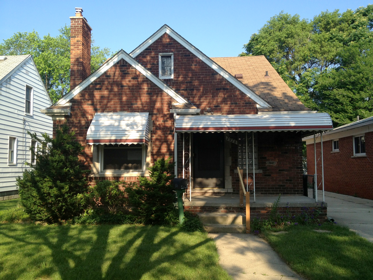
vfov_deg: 40.7
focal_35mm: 35
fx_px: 377
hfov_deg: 52.6
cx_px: 186
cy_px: 140
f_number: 2.4
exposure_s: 1/642
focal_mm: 4.28
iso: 50
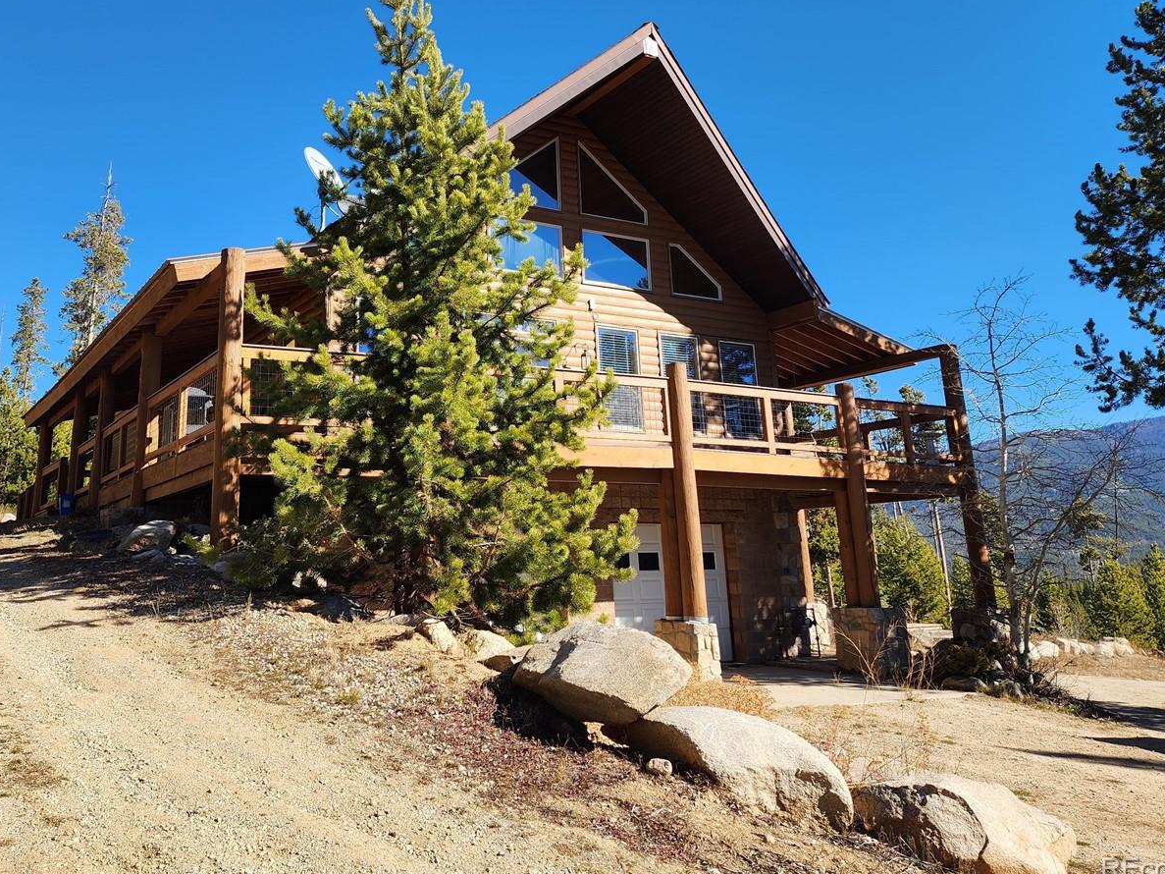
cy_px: 300
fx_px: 1043
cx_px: 475
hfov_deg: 58.0
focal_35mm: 31
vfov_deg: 44.8
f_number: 1.8
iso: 12
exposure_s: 1/652
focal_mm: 6.4
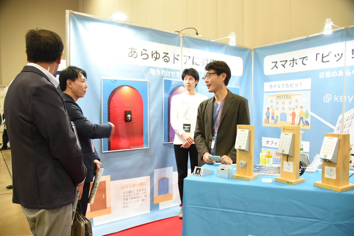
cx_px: 177
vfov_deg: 48.0
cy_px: 118
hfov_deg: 67.4
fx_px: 266
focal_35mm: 27
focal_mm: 27
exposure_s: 1/50
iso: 1250
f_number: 4.5
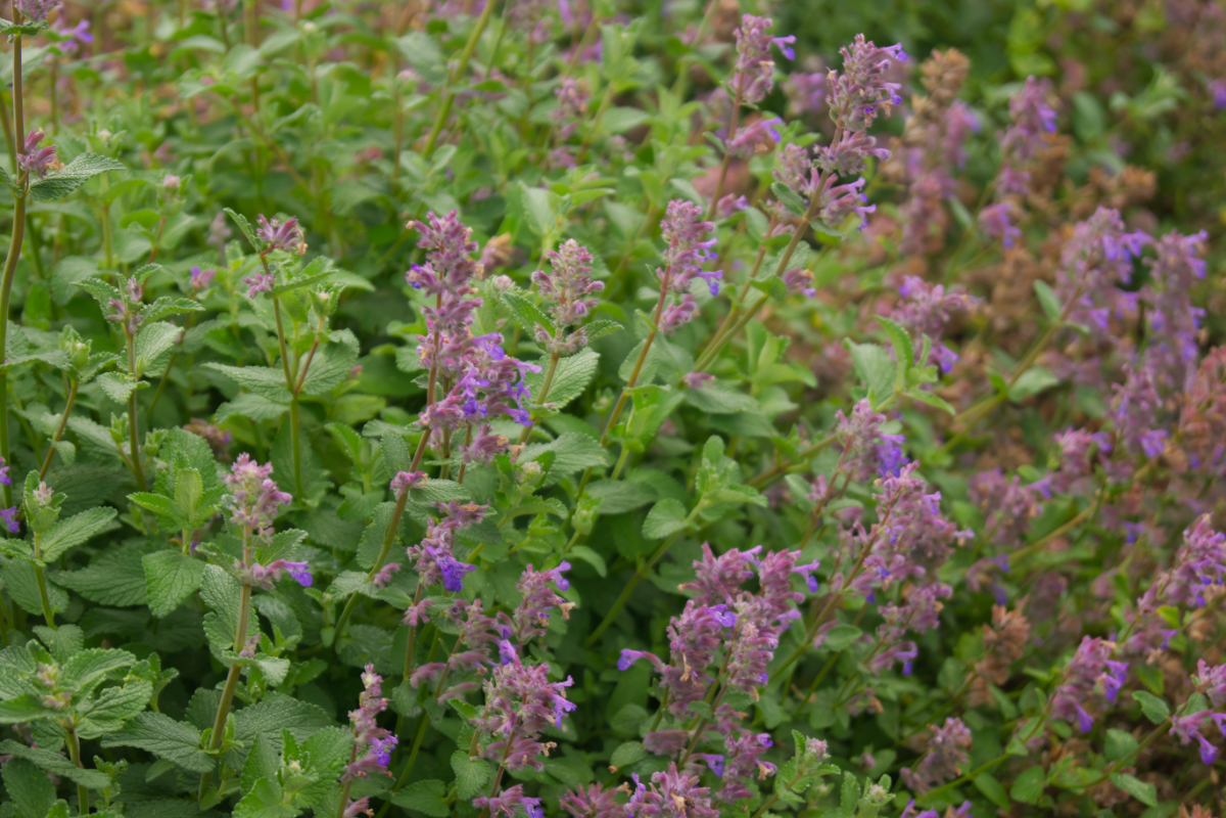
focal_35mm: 82
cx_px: 613
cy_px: 409
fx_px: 2809
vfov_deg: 16.6
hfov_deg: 24.6
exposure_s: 1/100
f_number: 5.6
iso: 250
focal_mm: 55
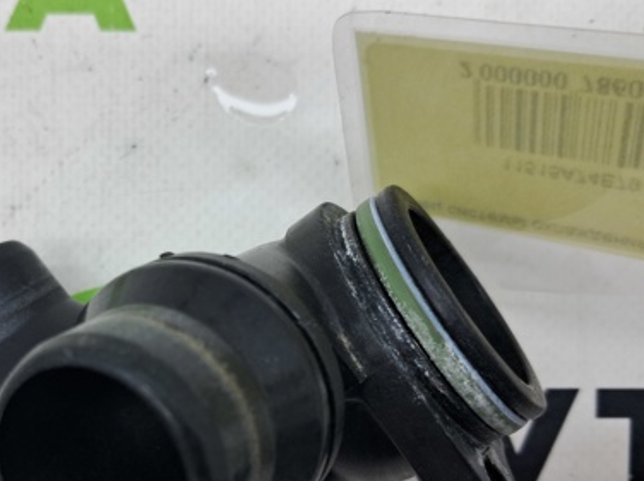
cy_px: 340
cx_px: 199
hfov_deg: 40.6
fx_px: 855
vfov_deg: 31.1
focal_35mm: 46
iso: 50
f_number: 1.8
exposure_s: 1/100
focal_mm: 4
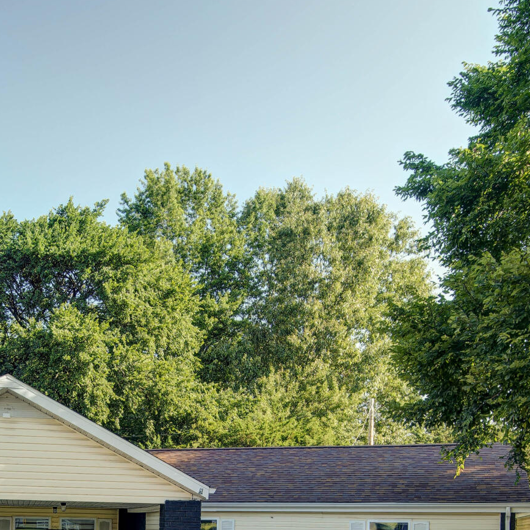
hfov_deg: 35.3
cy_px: 563
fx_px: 814
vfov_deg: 32.4
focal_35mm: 47
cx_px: 137
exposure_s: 1/90
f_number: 6.7
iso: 100
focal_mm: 16
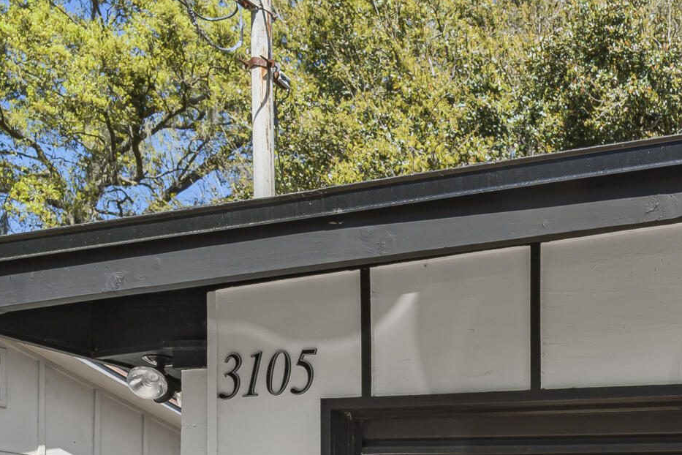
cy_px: 604
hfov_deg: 35.0
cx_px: 809
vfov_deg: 25.4
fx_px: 852
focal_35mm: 45
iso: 100
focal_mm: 14
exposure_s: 1/320
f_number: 8
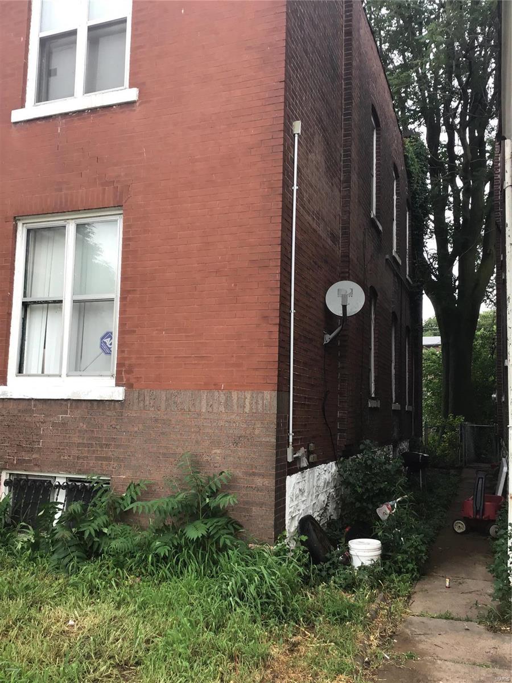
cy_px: 342
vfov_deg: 58.4
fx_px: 611
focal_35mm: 31
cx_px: 256
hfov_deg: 45.4
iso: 40
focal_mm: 3.3
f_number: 2.4
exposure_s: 1/120
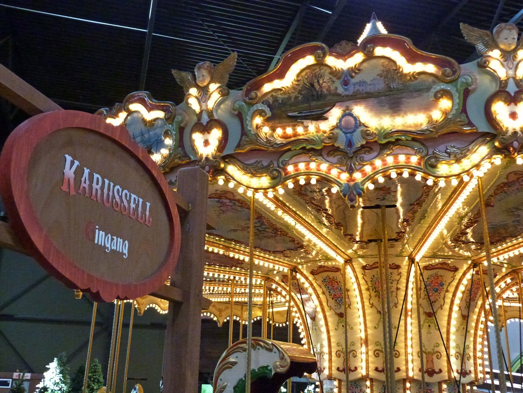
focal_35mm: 36
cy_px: 196
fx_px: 544
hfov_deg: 51.4
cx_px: 262
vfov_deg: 39.7
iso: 1600
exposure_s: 1/250
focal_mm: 6.3
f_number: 3.1
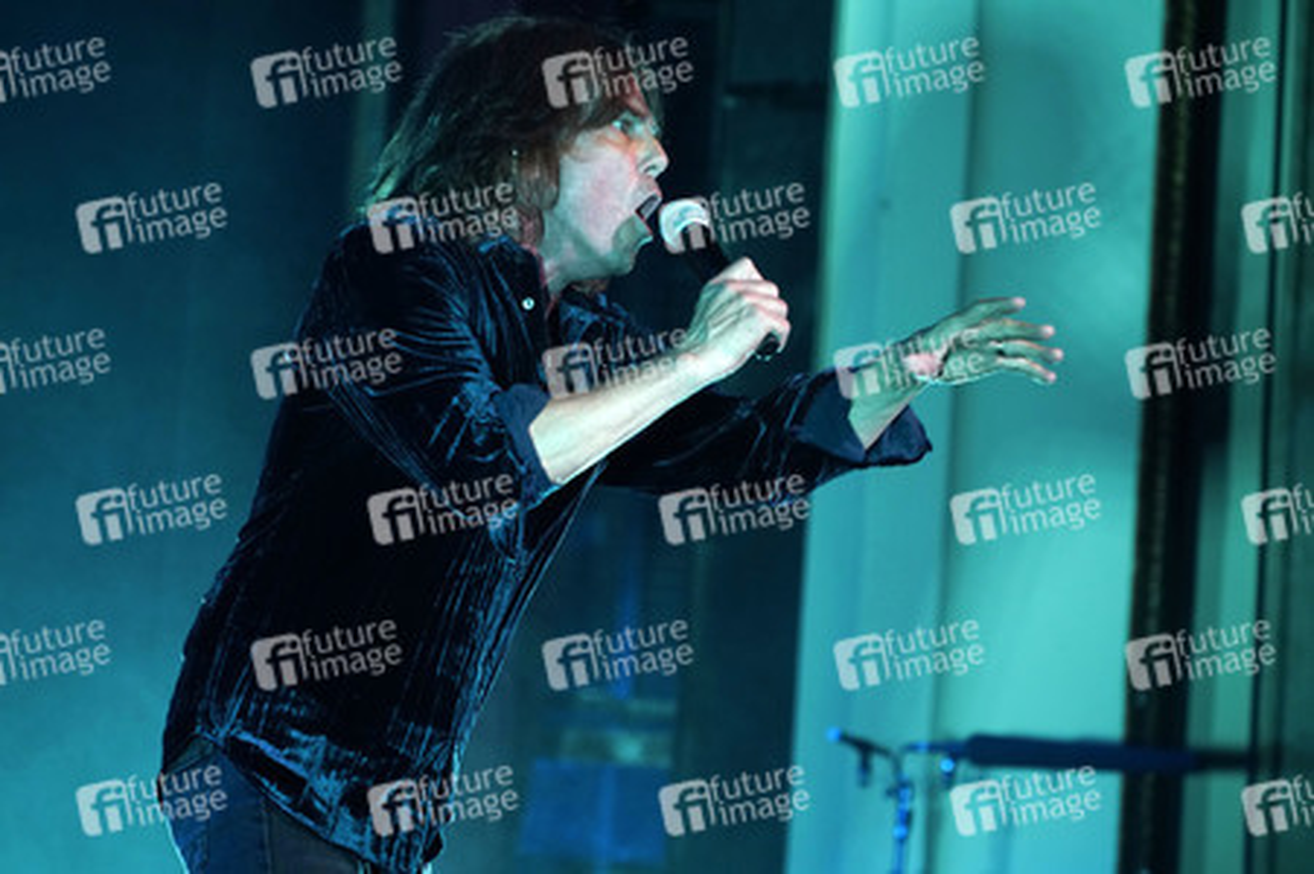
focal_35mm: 163
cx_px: 657
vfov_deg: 8.4
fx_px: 5945
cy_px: 437
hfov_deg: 12.6
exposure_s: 1/320
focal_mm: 163
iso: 2500
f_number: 5.6
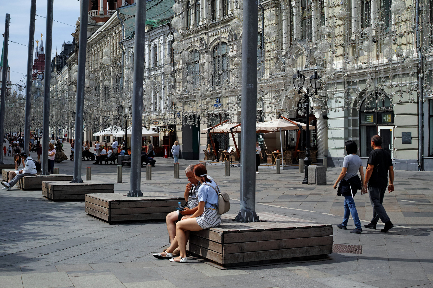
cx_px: 216
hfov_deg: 43.6
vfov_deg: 29.9
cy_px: 144
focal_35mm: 45
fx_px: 541
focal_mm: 30
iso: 100
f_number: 7.1
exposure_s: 1/400
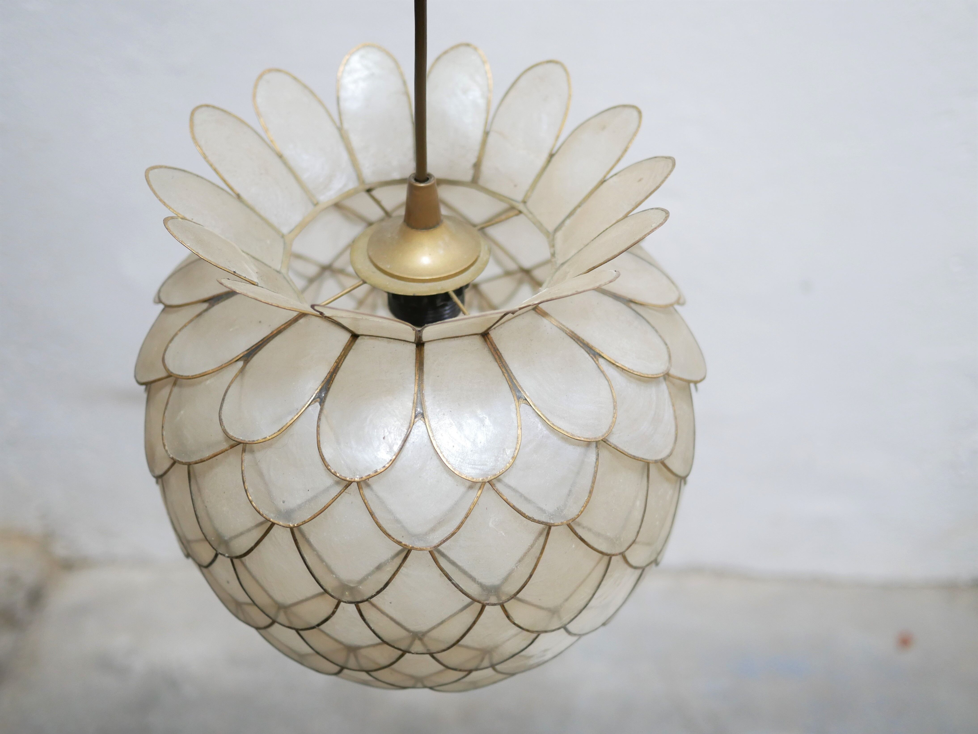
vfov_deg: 36.0
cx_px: 489
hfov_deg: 46.8
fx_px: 1131
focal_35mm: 40
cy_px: 367
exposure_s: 1/60
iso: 800
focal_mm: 20
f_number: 1.7
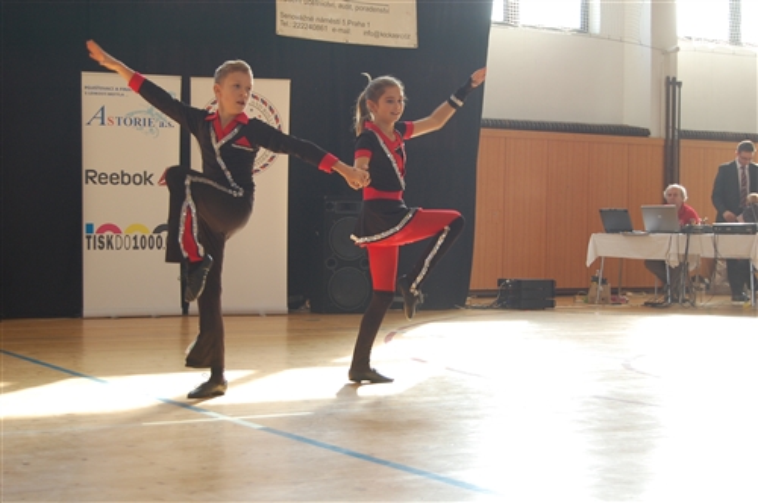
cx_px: 379
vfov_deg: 21.5
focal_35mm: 63
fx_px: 1325
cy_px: 252
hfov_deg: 31.9
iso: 400
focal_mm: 42
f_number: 5.3
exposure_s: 1/100
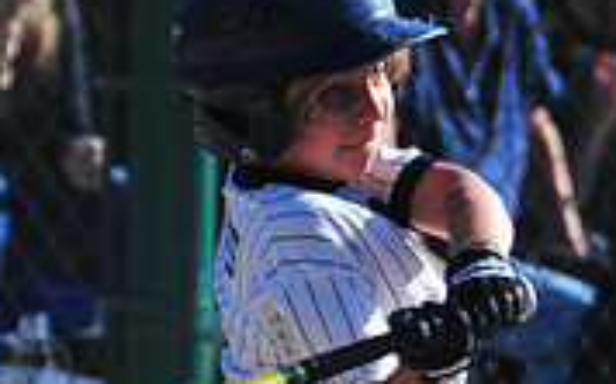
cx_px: 284
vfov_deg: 1.8
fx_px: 12550
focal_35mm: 748
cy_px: 534
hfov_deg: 2.8
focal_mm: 150
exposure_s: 1/1000
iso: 200
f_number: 5.6
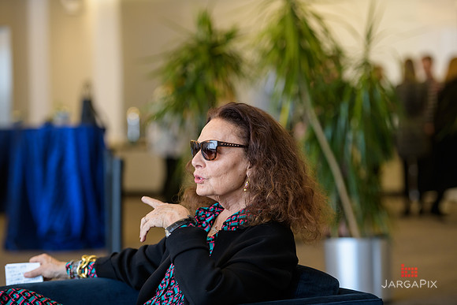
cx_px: 228
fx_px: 1473
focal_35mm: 116
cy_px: 152
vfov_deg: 11.8
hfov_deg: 17.6
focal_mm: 116
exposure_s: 1/200
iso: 800
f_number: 3.2
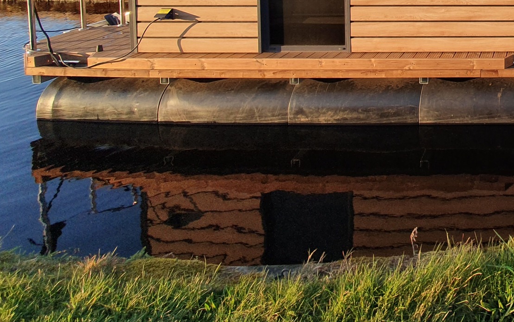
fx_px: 434
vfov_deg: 31.7
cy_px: -92
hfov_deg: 45.8
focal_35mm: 31
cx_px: 564
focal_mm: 1.8
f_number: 2.2
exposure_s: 1/228
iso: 50
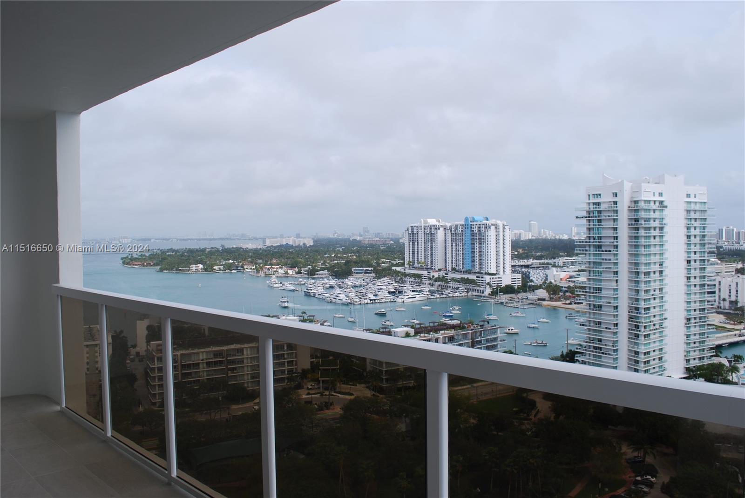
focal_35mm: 27
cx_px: 372
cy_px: 249
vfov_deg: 48.0
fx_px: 559
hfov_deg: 67.3
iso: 100
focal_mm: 18
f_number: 8
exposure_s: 1/250
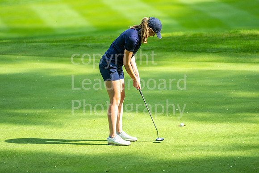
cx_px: 130
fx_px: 2159
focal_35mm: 300
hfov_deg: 6.9
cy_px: 86
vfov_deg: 4.6
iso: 500
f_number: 4
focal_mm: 300
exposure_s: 1/1600
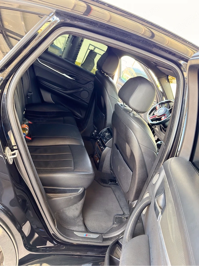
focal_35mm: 27
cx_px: 100
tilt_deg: -19.2
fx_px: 207
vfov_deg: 65.3
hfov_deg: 51.4
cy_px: 133
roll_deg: -26.5
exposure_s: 1/113
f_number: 1.78
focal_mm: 6.76
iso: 200
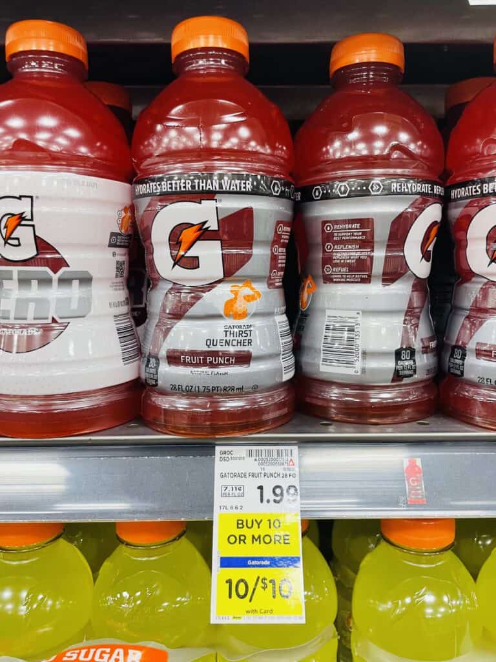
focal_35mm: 26
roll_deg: +0.8
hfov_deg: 53.1
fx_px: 497
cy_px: 331
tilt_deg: -7.0
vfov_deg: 67.3
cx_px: 248
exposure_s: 1/60
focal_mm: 4.2
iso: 80
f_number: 1.6
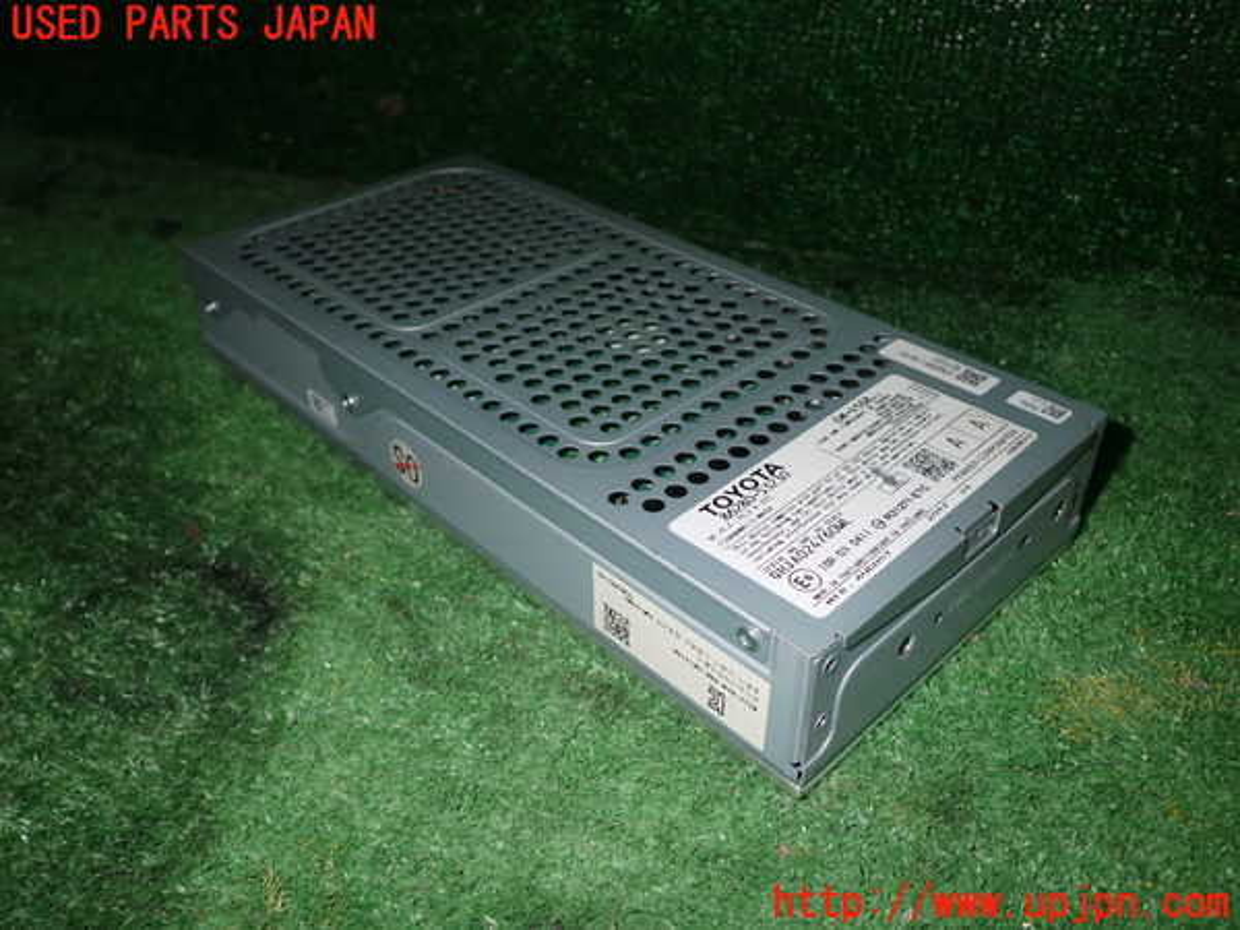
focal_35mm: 30
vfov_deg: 46.8
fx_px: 1075
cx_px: 620
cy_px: 465
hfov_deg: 60.0
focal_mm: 5.4
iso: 200
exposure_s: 1/30
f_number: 6.3
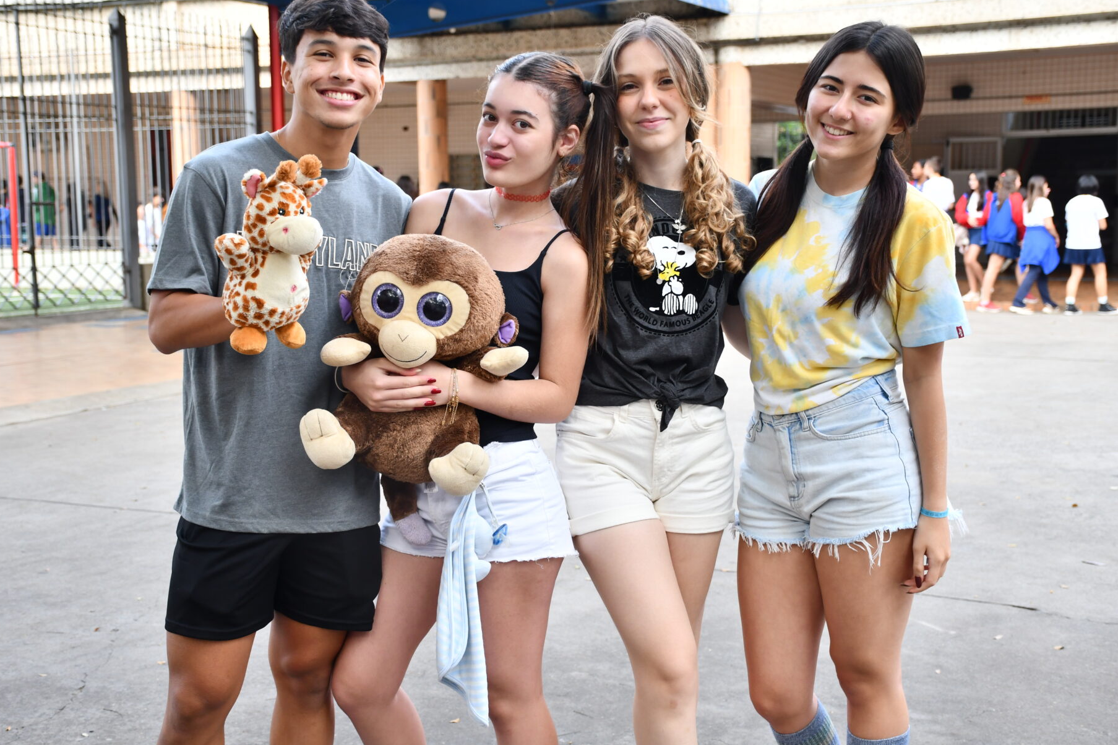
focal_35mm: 51
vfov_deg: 26.5
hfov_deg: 38.9
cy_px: 357
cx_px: 525
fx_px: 1584
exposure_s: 1/250
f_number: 4
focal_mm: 32
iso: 450
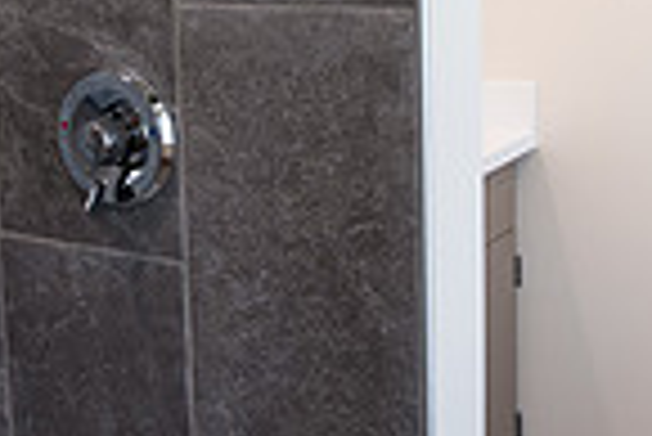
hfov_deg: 29.6
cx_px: 279
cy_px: 52
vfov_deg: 19.7
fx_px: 1233
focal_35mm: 68
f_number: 4
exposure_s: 1/200
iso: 400
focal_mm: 17
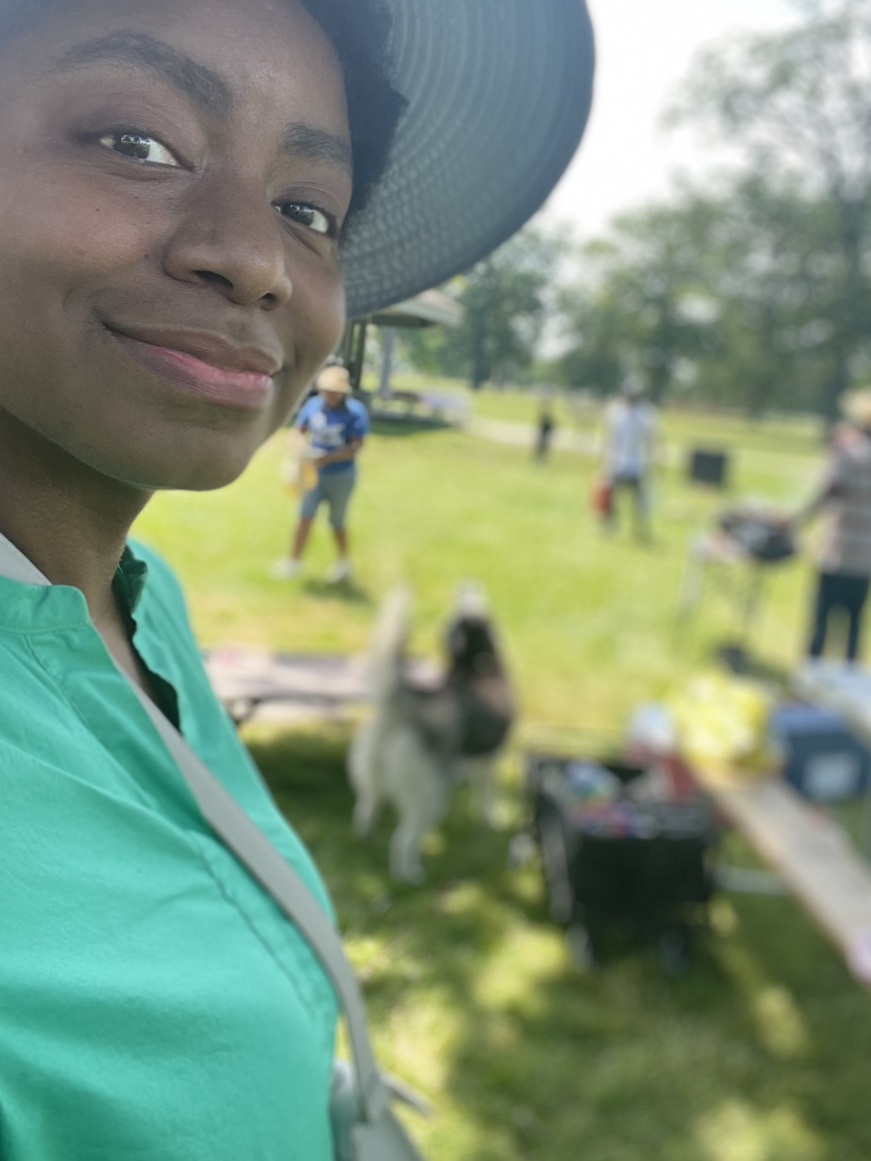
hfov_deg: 42.9
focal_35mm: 33
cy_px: 540
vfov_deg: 55.3
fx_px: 1107
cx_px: 441
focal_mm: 2.71
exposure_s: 1/121
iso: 25
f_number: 2.2
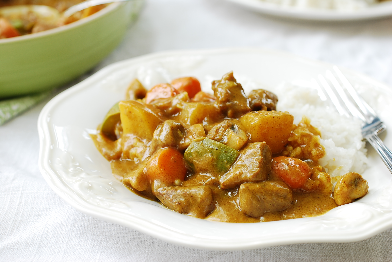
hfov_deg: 27.0
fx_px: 818
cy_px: 131
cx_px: 196
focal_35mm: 75
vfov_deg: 18.2
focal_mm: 50
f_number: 5
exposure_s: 1/15
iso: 100
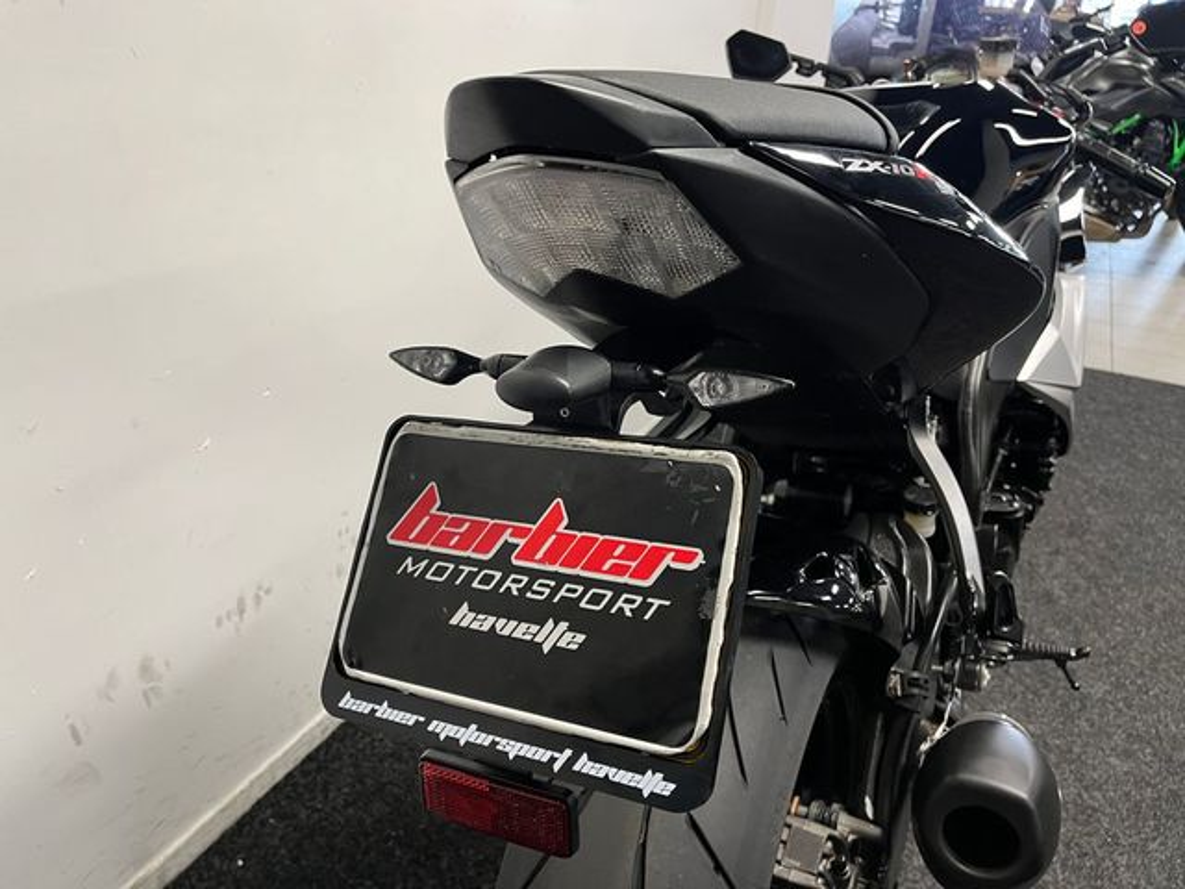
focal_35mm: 26
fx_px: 890
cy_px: 444
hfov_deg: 67.3
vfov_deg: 53.1
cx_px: 592
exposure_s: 1/50
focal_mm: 5.1
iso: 125
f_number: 1.6
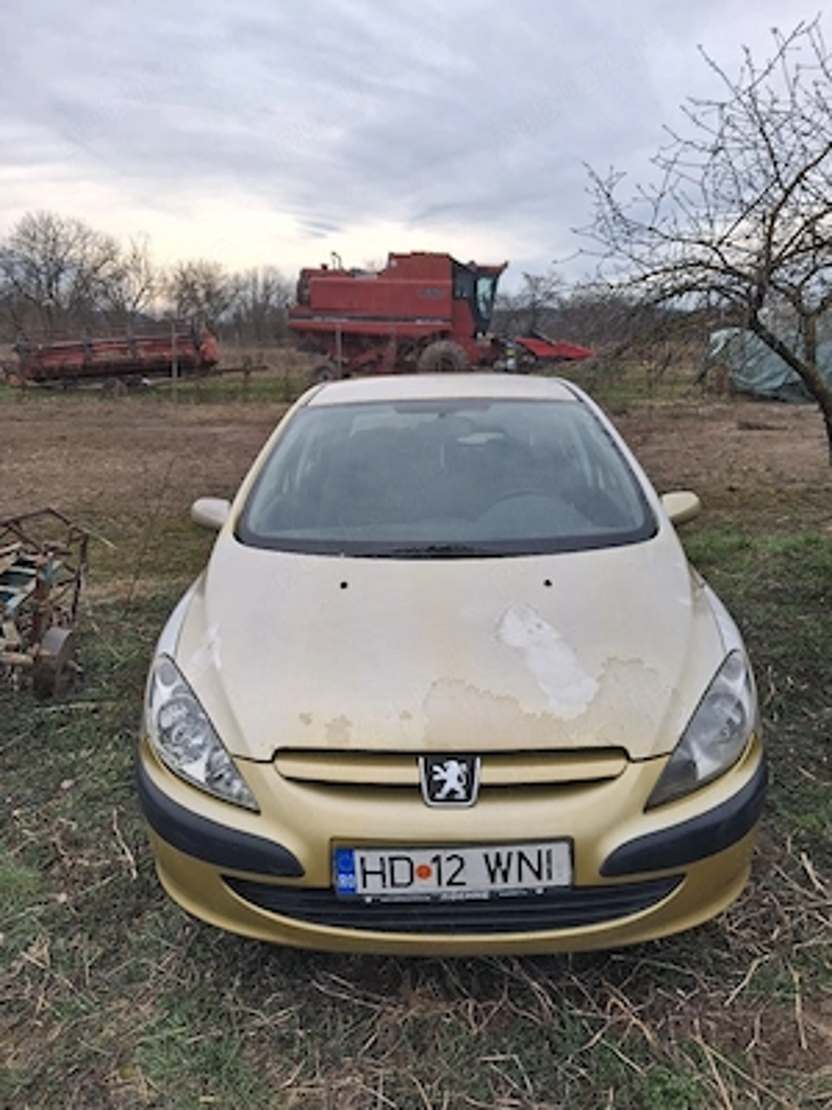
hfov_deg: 51.4
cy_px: 555
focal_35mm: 27
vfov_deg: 65.3
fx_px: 865
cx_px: 416
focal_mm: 4
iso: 20
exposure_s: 1/185
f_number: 1.8
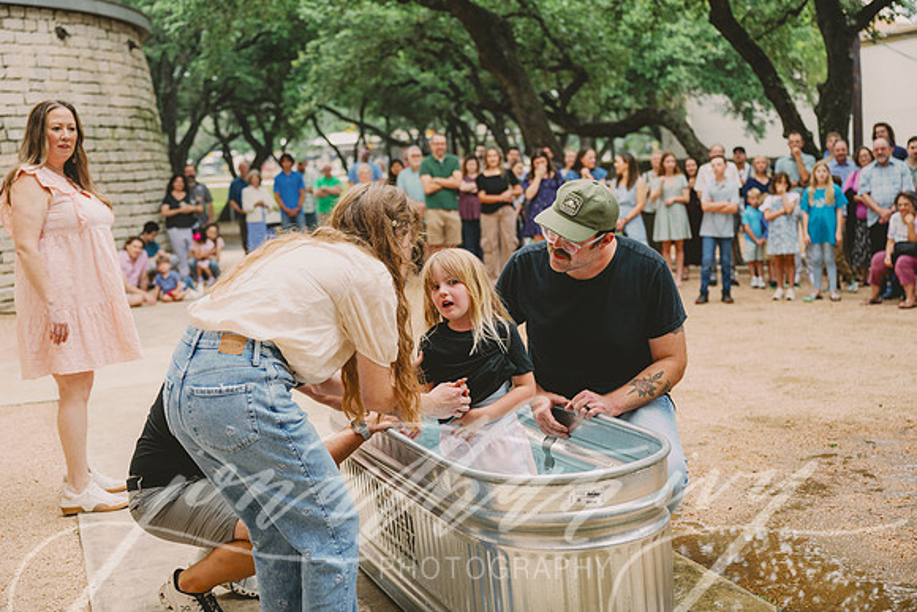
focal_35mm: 43
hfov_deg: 45.4
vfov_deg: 31.2
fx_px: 1096
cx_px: 458
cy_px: 306
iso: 250
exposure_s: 1/640
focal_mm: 43
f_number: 2.8
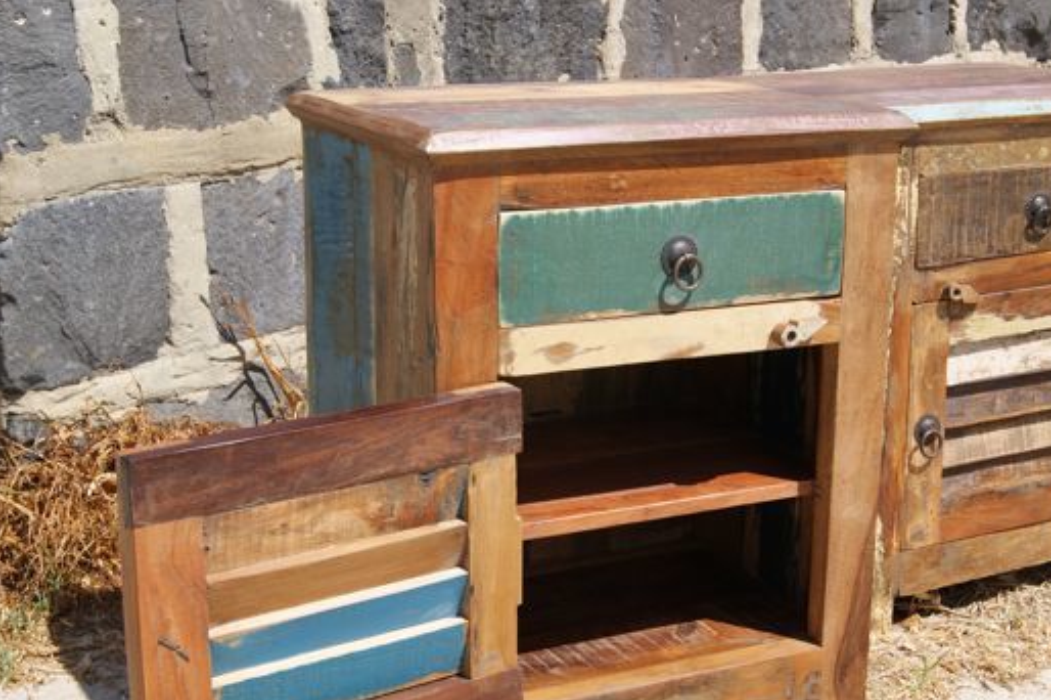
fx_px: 1634
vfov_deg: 24.1
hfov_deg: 35.7
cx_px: 550
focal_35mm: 56
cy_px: 399
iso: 100
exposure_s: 1/200
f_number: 9
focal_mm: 30
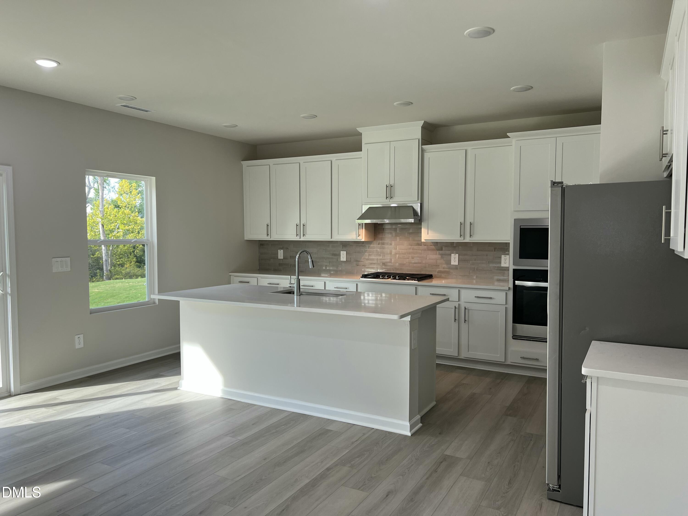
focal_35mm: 26
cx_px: 344
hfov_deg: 67.3
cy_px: 258
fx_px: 517
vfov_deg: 53.1
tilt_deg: -2.6
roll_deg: +0.2
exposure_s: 1/120
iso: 50
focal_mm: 5.7
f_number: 1.5
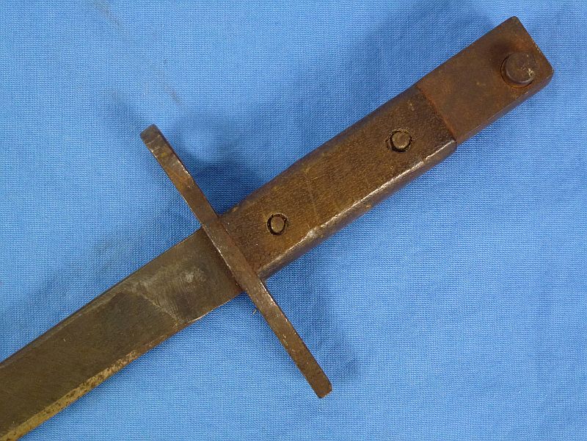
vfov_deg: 28.0
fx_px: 882
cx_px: 294
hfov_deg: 36.8
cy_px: 220
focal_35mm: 52
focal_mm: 9.4
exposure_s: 1/80
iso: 400
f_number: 4.3
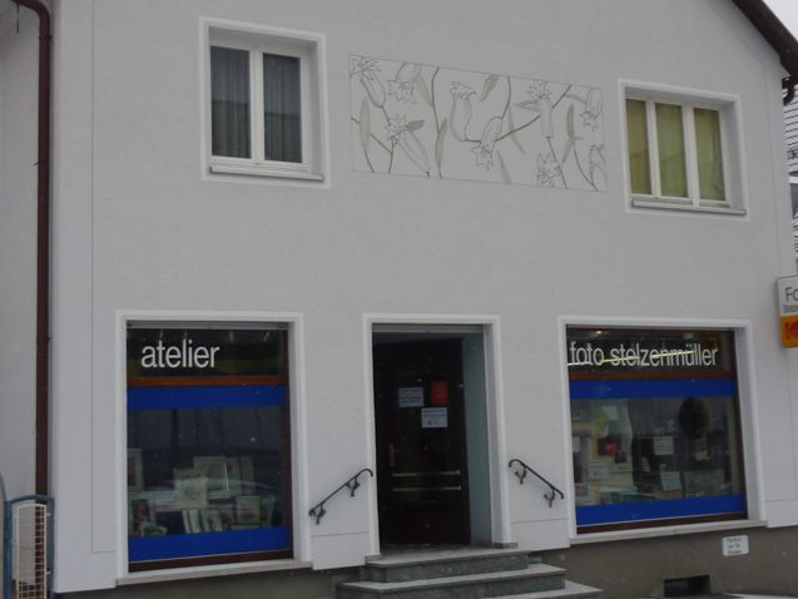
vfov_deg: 27.5
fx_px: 1222
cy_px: 249
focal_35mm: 53
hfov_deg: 36.2
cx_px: 380
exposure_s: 1/320
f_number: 4
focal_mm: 6.1
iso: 80
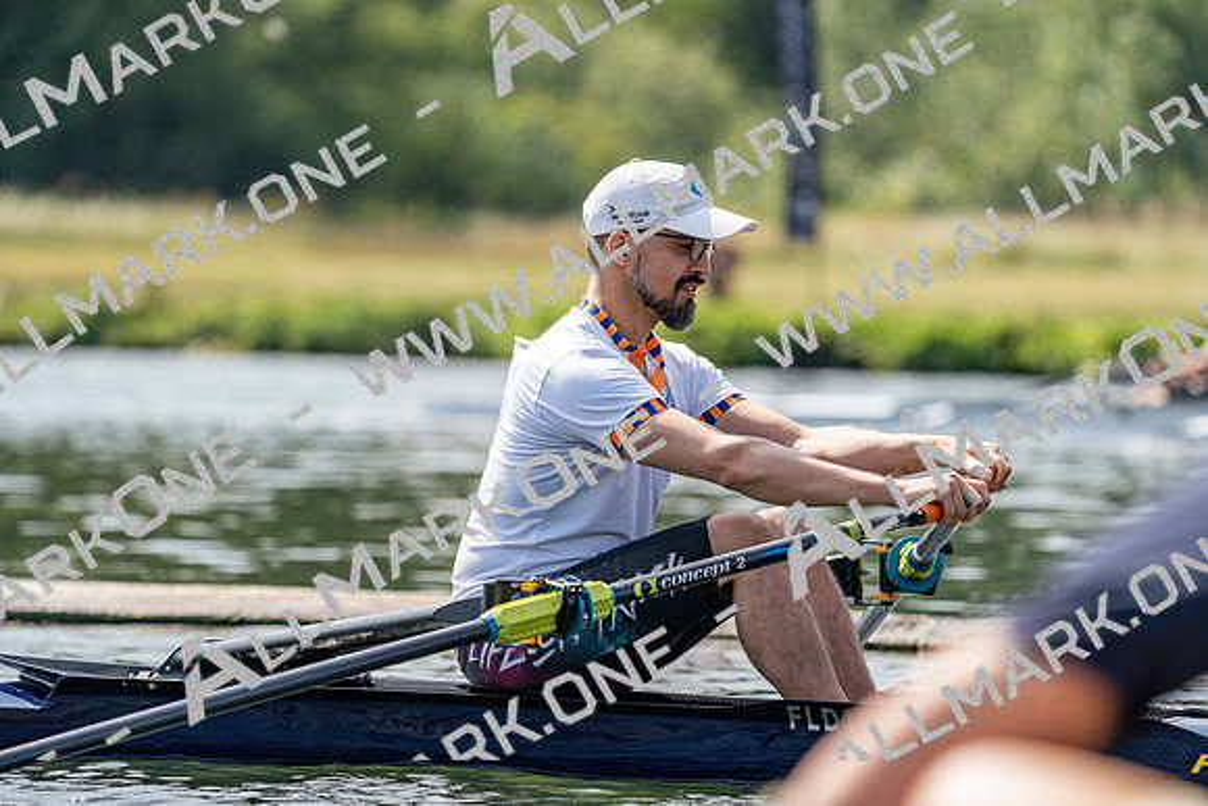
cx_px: 604
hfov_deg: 5.7
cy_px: 403
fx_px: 12049
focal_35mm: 359
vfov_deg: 3.8
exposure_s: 1/1600
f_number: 6.3
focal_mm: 359
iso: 320
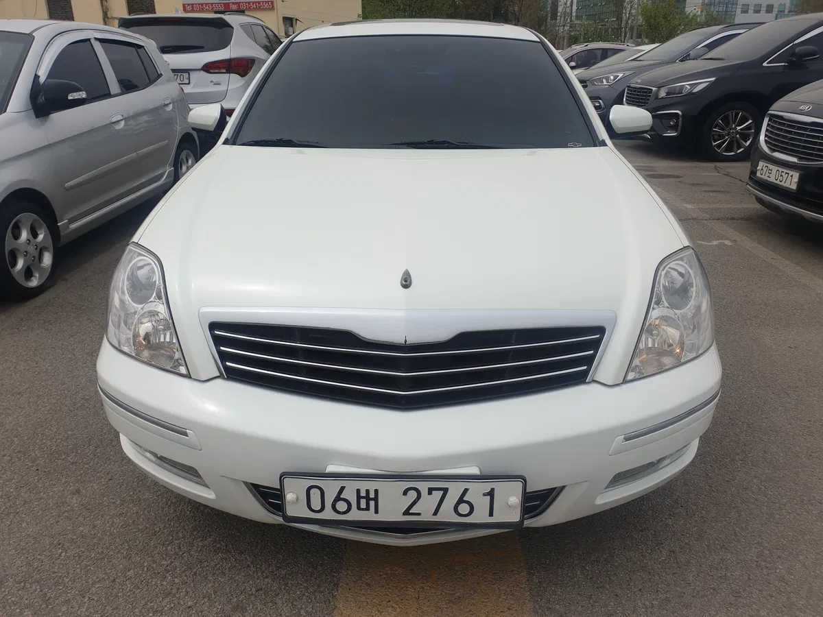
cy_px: 308
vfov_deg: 53.1
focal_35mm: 26
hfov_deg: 67.3
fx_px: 618
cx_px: 412
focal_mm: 4.3
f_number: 2.4
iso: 50
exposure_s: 1/2464
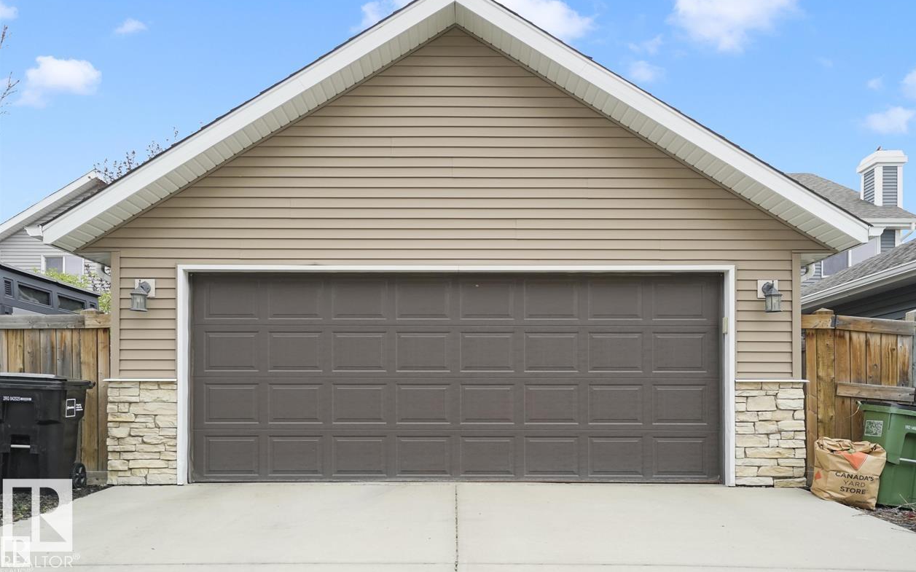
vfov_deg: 46.0
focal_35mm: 27
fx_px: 674
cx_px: 466
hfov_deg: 68.4
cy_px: 267
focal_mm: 26
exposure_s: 1/1600
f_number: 4
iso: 1600
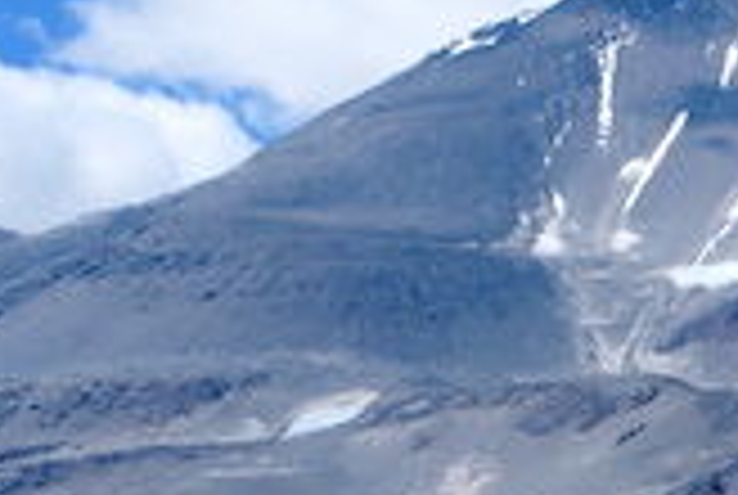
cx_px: 1026
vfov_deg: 4.2
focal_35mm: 332
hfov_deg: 6.1
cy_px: 191
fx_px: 6818
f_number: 4.5
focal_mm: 25.3
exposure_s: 1/1600
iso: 125
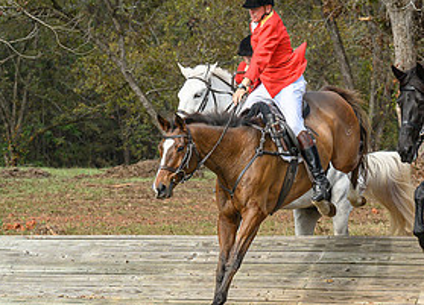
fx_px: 3225
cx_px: 272
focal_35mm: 267
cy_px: 143
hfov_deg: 7.5
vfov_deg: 5.4
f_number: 6.3
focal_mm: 95
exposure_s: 1/500
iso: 400
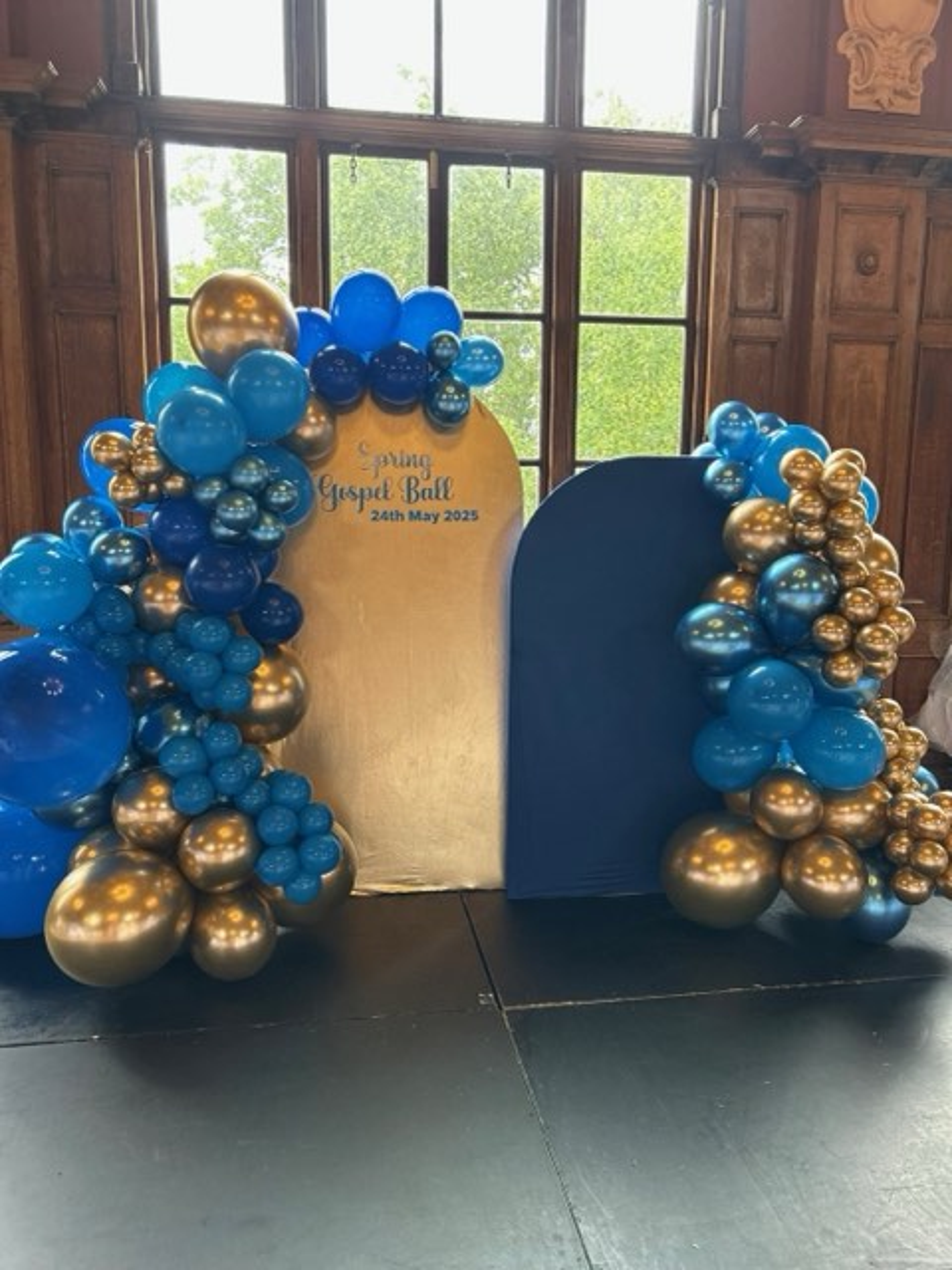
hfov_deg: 53.1
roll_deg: -1.0
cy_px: 635
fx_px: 953
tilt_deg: -7.8
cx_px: 476
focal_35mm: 26
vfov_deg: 67.3
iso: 125
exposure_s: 1/121
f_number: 1.5
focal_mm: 5.7
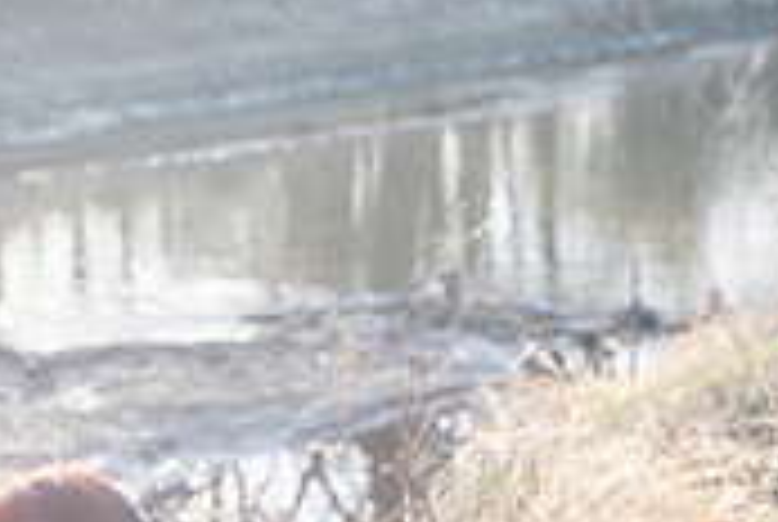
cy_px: 610
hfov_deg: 18.8
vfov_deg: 12.6
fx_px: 2316
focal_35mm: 107
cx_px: 130
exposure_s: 1/100
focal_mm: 32
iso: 64
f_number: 3.2
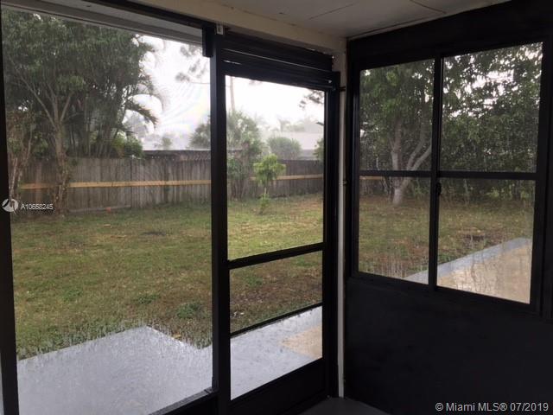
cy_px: 208
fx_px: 463
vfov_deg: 48.2
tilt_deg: -3.7
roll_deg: +0.2
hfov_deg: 61.7
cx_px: 276
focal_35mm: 29
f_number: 2.2
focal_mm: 4.15
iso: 40
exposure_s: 1/120
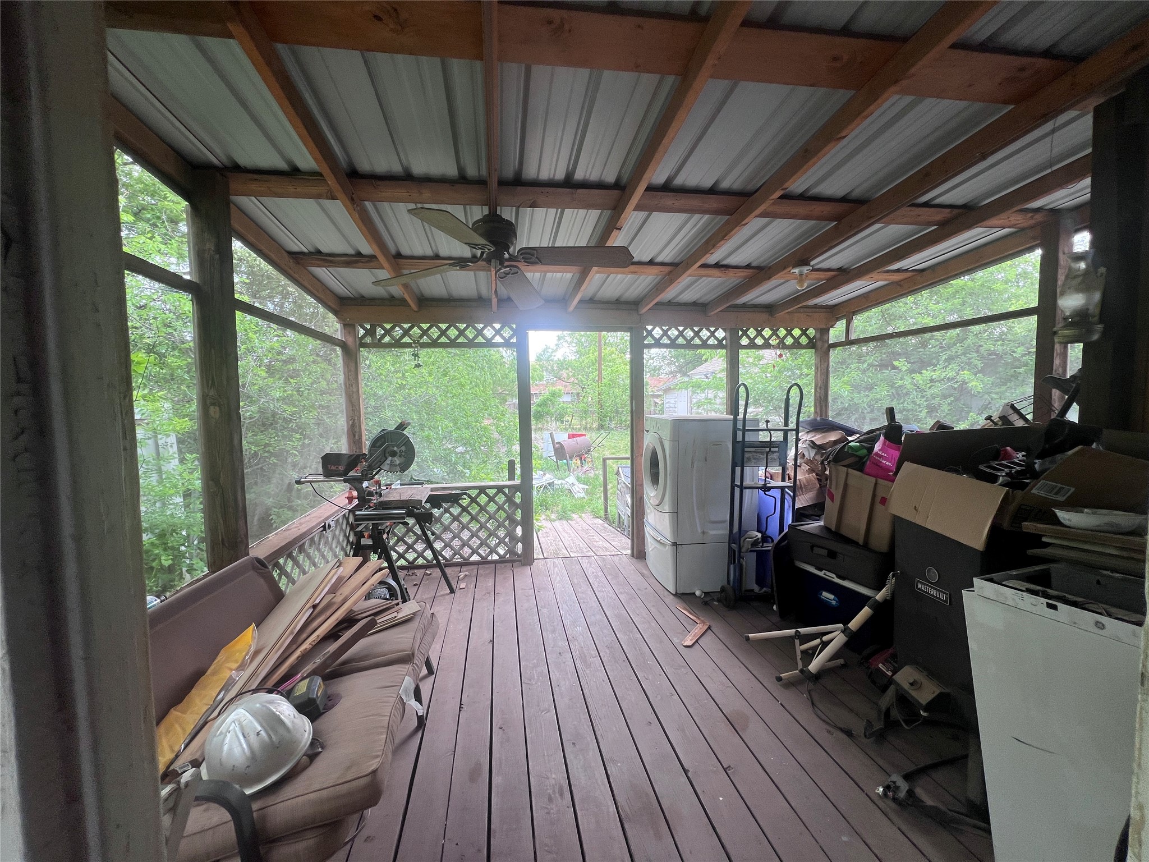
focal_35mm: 13
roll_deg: +0.5
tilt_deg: -2.3
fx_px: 432
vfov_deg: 89.9
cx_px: 574
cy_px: 431
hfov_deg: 106.2
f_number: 1.8
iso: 32
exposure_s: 1/106
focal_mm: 1.57
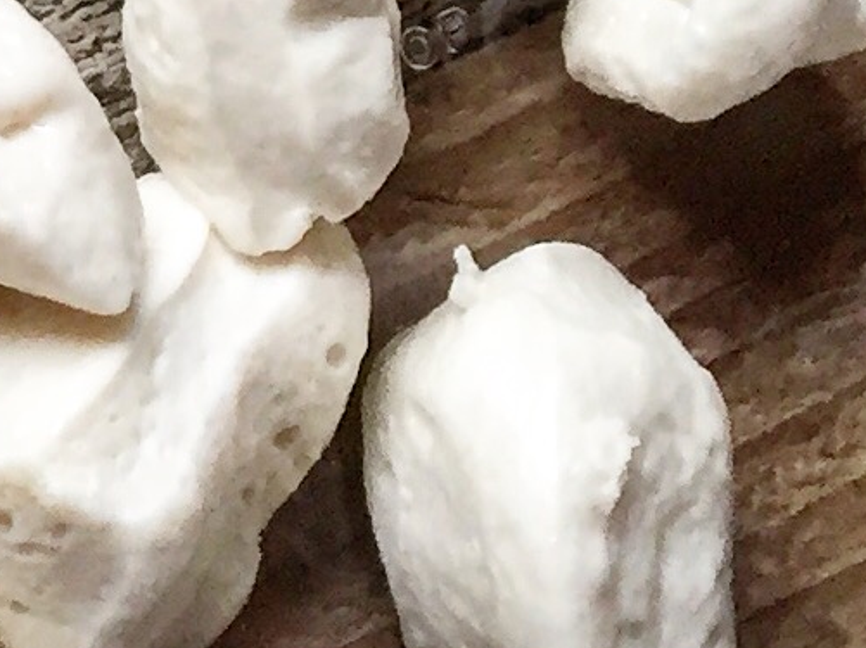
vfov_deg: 7.4
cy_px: -835
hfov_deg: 9.2
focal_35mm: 189
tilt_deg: -82.8
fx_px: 4725
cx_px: -1324
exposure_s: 1/30
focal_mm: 4.15
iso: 32
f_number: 2.2
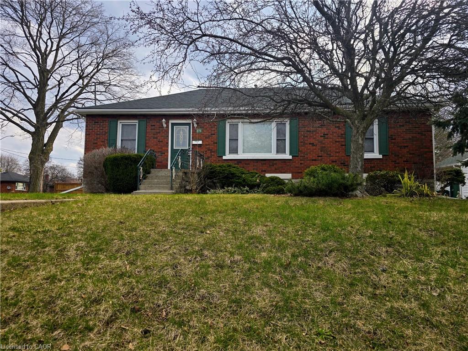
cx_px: 234
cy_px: 176
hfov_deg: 73.9
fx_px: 311
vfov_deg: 58.9
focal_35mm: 23
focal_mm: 6.3
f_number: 1.7
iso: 12
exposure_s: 1/274
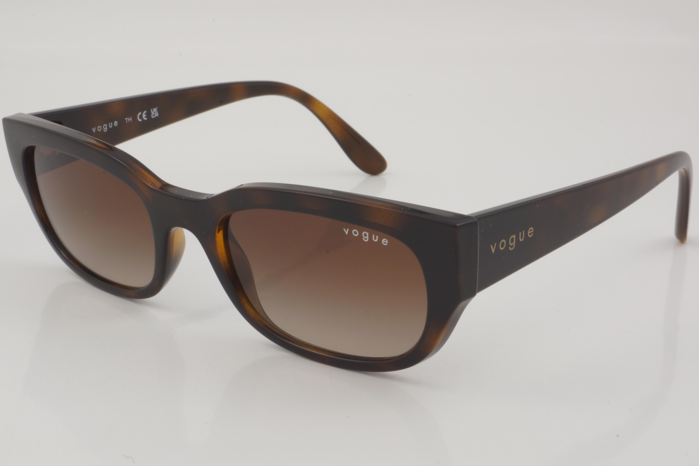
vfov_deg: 18.2
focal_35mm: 75
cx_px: 350
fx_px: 1456
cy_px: 233
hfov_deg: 27.0
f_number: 32
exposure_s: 1/3
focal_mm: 50
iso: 100
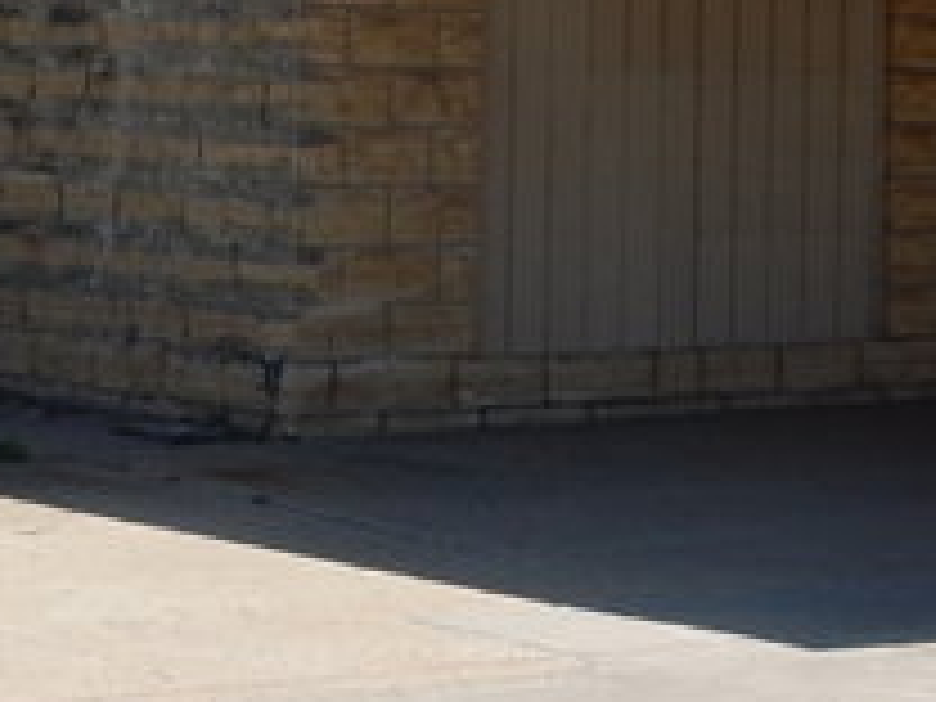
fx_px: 4462
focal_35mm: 165
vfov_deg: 8.9
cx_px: 576
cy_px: -76
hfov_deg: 12.0
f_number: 4.2
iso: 125
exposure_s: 1/1000
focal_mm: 7.6
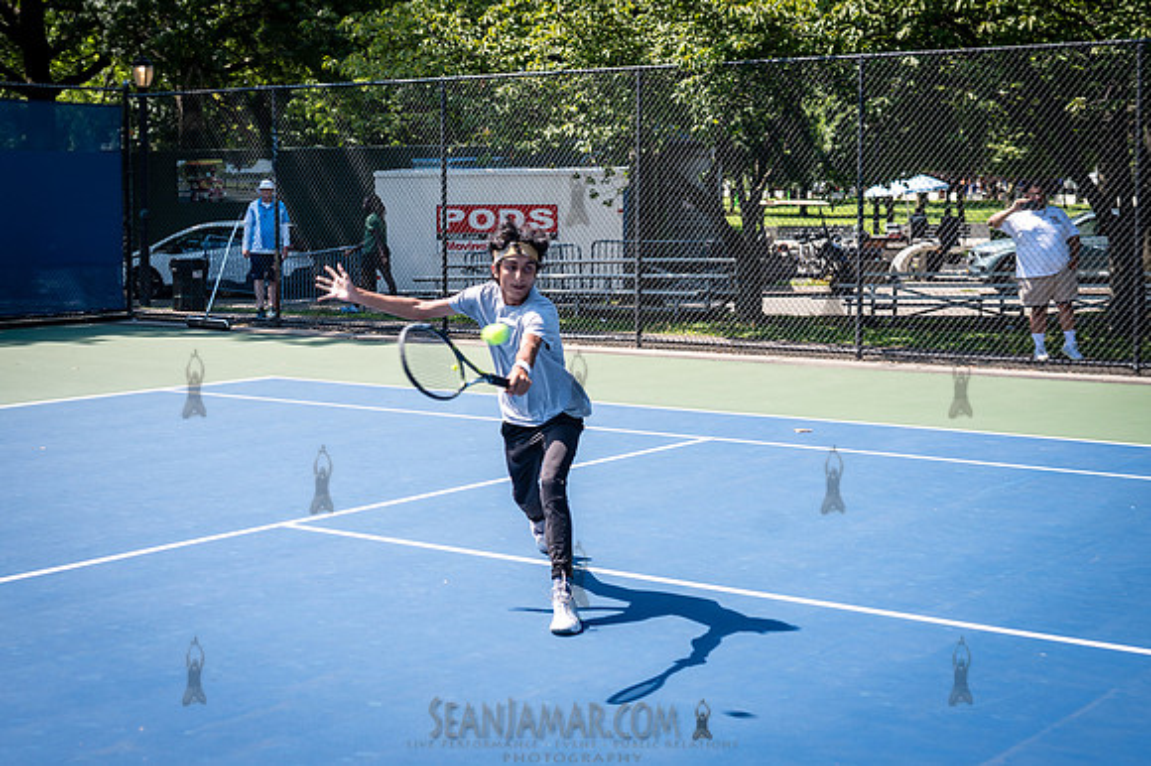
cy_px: 330
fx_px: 1859
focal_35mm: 58
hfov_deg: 34.4
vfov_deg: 23.3
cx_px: 514
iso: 100
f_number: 4
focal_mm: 44
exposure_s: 1/400
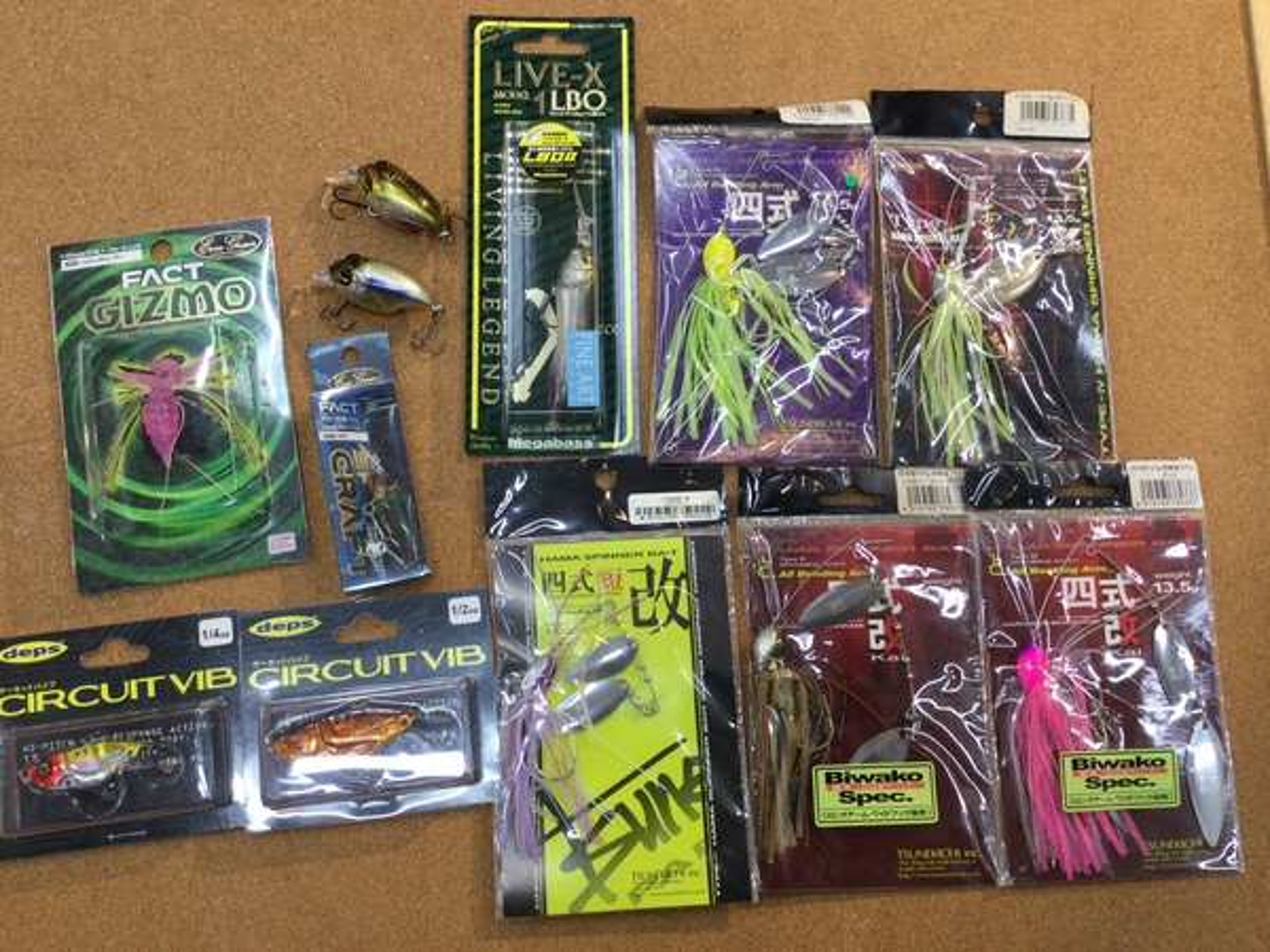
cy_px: 476
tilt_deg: -79.0
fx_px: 1137
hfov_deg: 58.4
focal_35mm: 31
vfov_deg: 45.4
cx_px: 635
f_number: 2.4
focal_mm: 3.3
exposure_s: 1/40
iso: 32
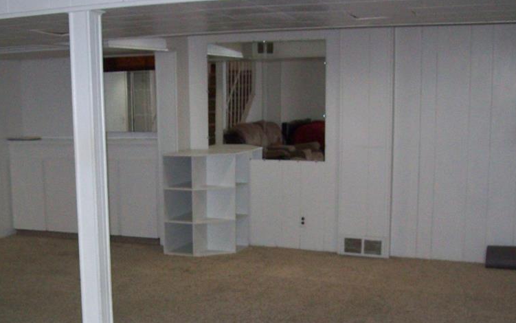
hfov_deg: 38.5
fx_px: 732
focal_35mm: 52
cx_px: 186
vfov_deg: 24.6
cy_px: 238
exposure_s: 1/64
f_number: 2.7
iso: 200
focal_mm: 6
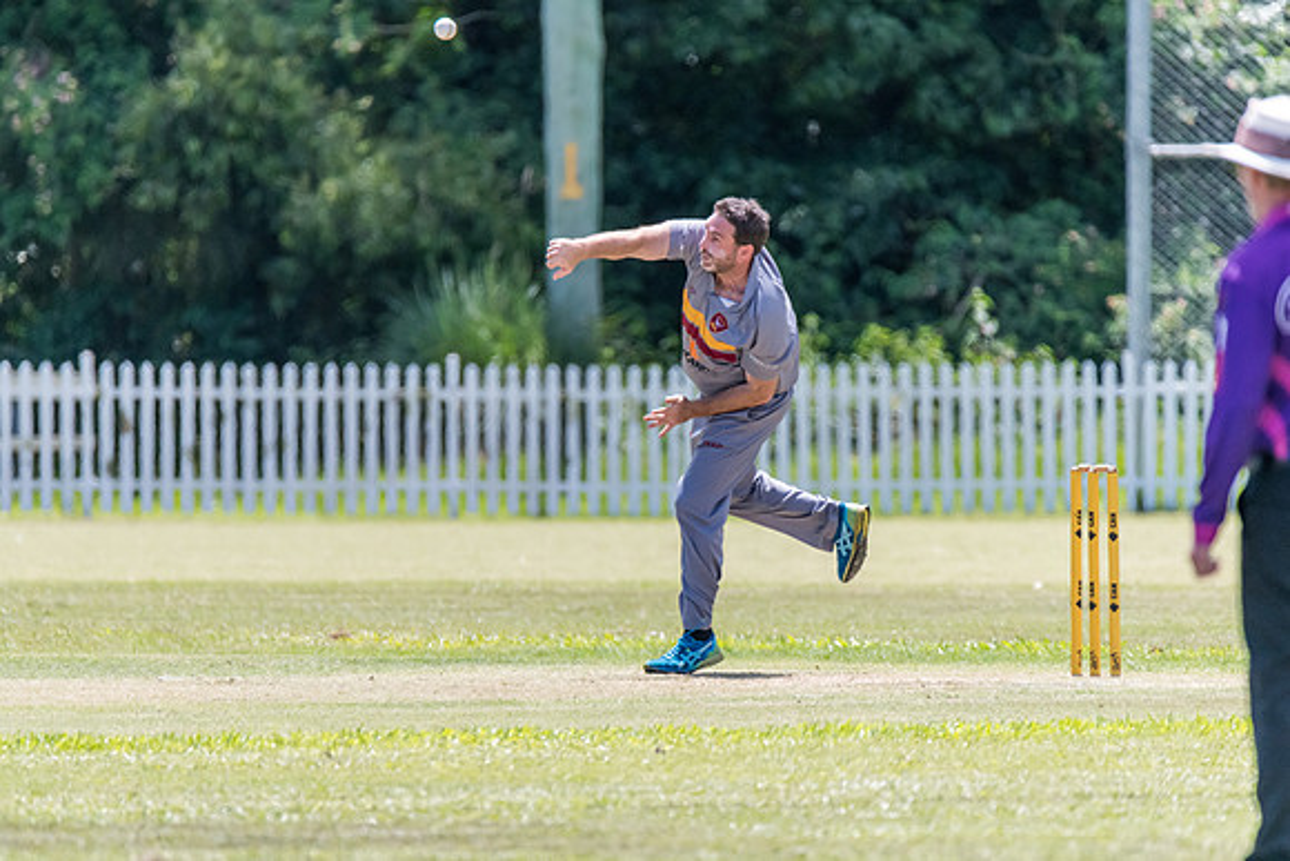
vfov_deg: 2.2
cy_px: 430
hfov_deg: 3.3
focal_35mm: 617
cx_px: 645
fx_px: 22111
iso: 2000
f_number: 6.3
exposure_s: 1/4000
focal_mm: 600
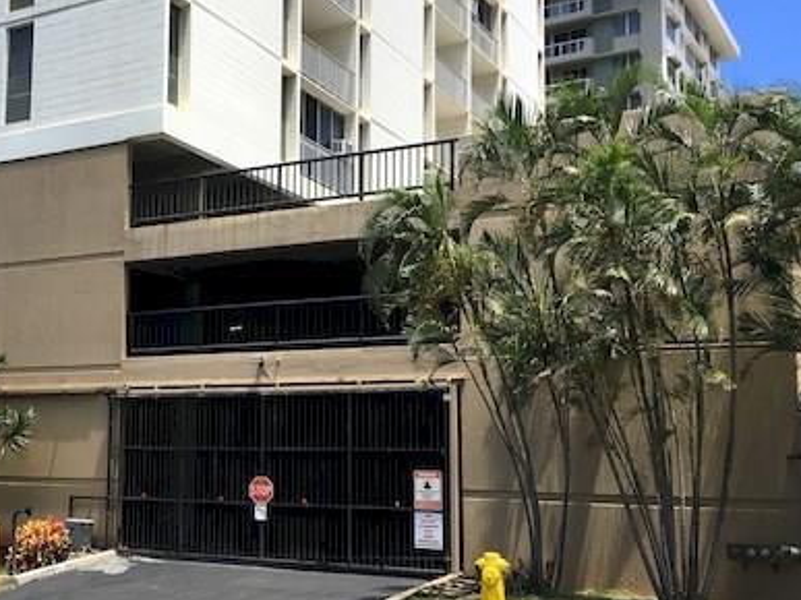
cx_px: 174
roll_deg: -1.4
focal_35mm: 48
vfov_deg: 30.2
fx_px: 1110
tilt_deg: +6.7
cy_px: 343
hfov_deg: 38.4
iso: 25
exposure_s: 1/916
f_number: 2.2
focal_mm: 4.15
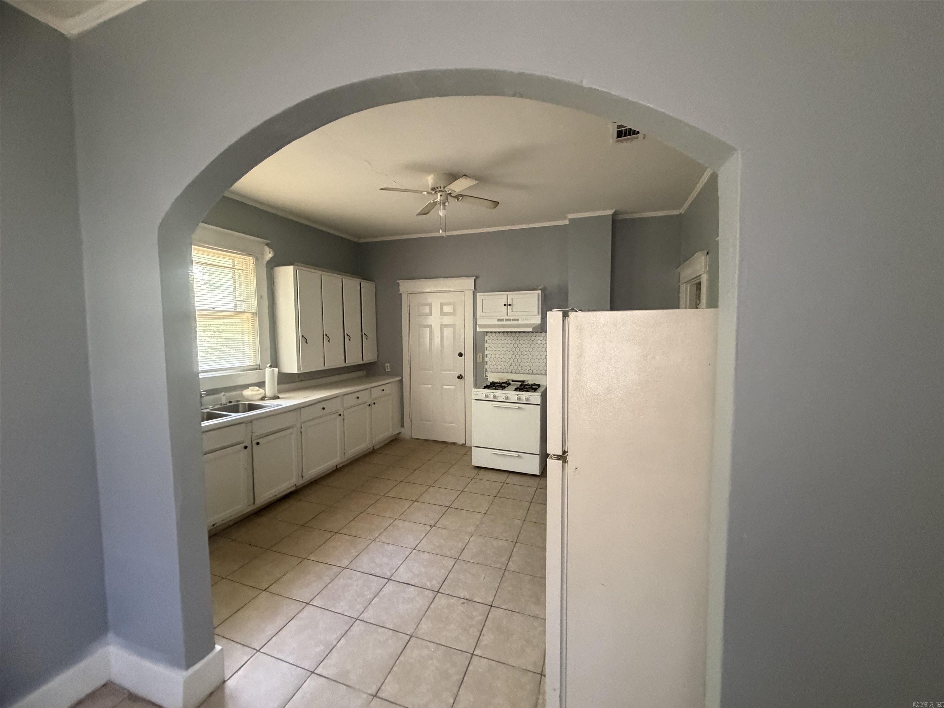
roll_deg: +1.6
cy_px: 354
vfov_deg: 85.7
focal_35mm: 14
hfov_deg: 102.1
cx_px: 472
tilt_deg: -2.7
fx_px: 382
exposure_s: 1/60
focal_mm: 2.22
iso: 640
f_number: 2.2
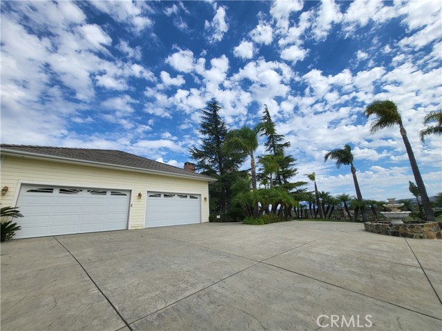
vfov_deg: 89.9
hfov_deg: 106.2
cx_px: 221
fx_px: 166
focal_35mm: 13
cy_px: 166
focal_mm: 1.74
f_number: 2.2
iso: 32
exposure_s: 1/1580
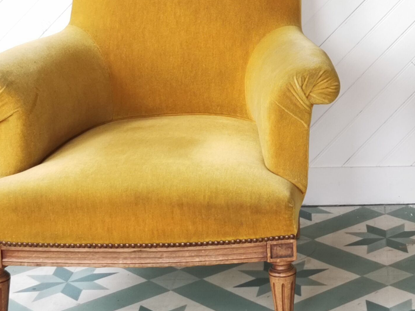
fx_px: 1115
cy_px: 41
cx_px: 389
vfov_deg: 15.7
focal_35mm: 93
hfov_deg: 20.6
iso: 50
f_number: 1.6
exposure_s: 1/158
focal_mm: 5.56
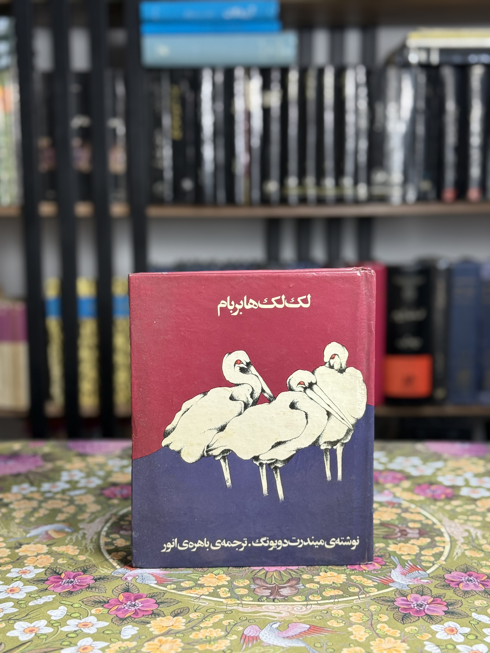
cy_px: 326
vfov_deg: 39.7
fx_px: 906
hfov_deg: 30.3
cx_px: 245
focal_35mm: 48
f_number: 1.78
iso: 125
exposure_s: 1/100
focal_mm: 6.76
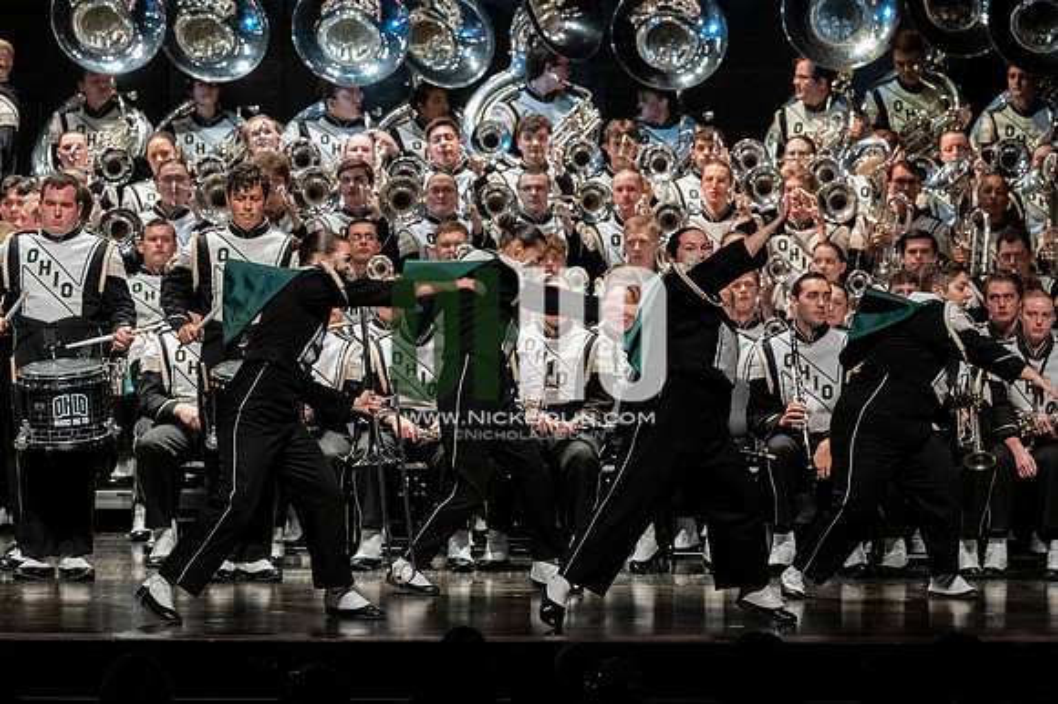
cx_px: 529
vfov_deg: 6.5
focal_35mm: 210
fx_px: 6168
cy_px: 352
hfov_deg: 9.8
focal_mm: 140
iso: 4000
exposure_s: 1/500
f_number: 4
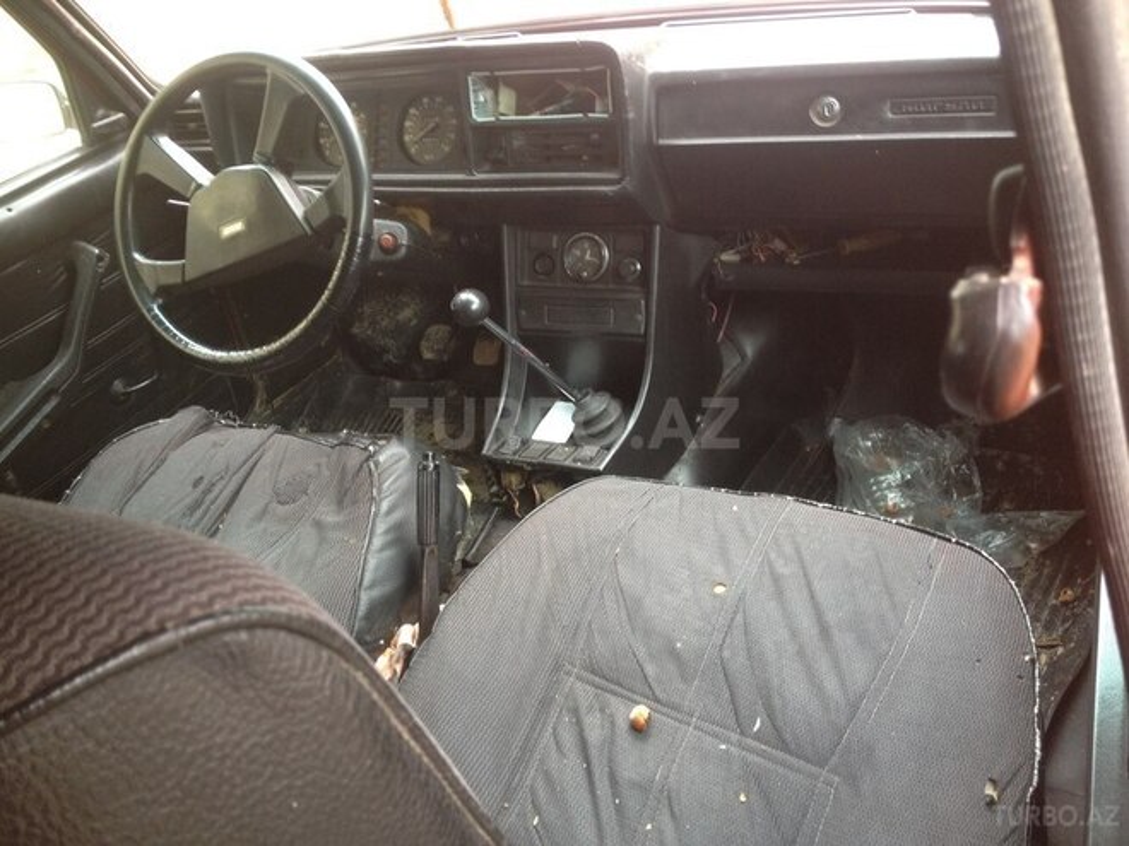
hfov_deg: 52.6
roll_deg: +13.4
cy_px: 423
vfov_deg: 40.7
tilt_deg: -32.7
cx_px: 564
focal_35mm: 35
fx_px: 1142
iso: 64
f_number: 2.4
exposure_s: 1/20
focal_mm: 4.28
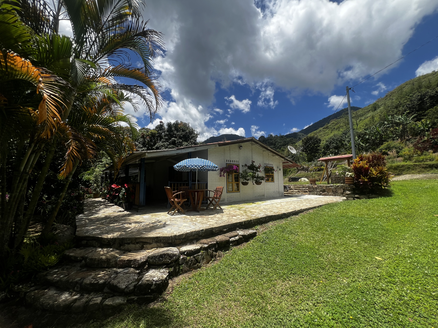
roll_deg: +1.3
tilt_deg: +6.8
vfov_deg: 89.9
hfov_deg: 106.2
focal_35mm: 13
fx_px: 164
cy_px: 164
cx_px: 219
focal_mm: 1.57
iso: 32
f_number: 1.8
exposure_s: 1/1783
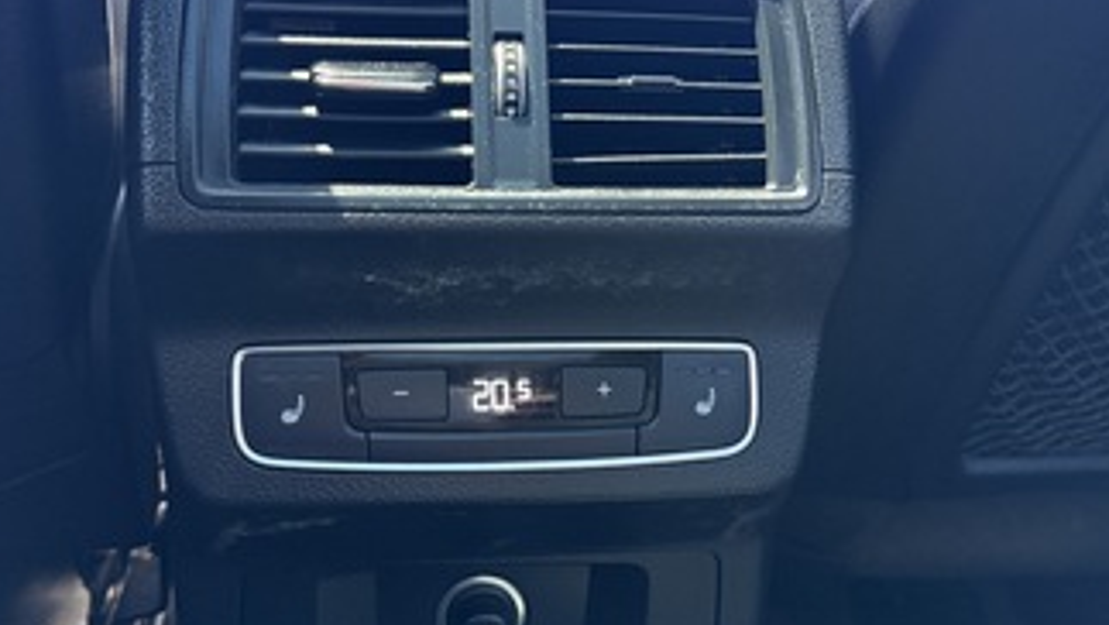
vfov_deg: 34.7
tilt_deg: -22.5
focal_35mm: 34
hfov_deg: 57.9
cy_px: 304
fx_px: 1000
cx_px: 501
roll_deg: -1.6
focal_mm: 6.76
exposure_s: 1/60
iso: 400
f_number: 1.78
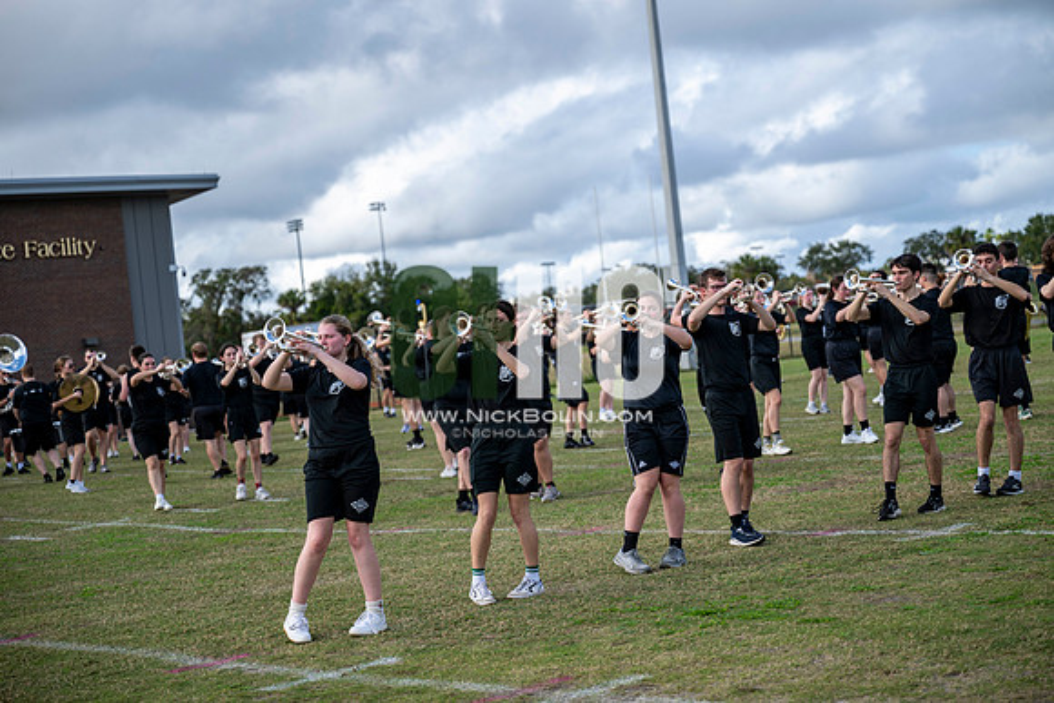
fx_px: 2050
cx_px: 527
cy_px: 352
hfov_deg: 28.8
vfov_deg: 19.5
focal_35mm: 70
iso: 125
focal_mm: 70
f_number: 2.8
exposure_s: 1/1250
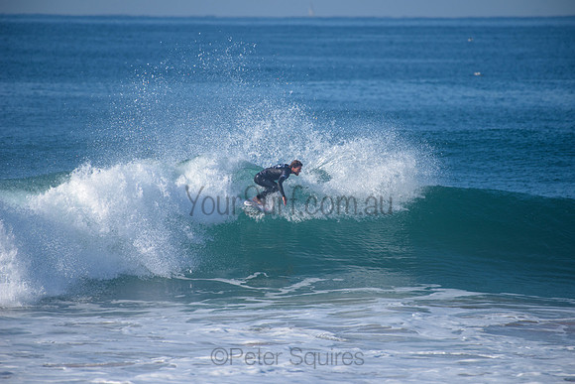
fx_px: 7988
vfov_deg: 2.8
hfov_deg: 4.1
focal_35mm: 500
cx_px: 288
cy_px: 192
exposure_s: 1/2000
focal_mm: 500
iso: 220
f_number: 5.6
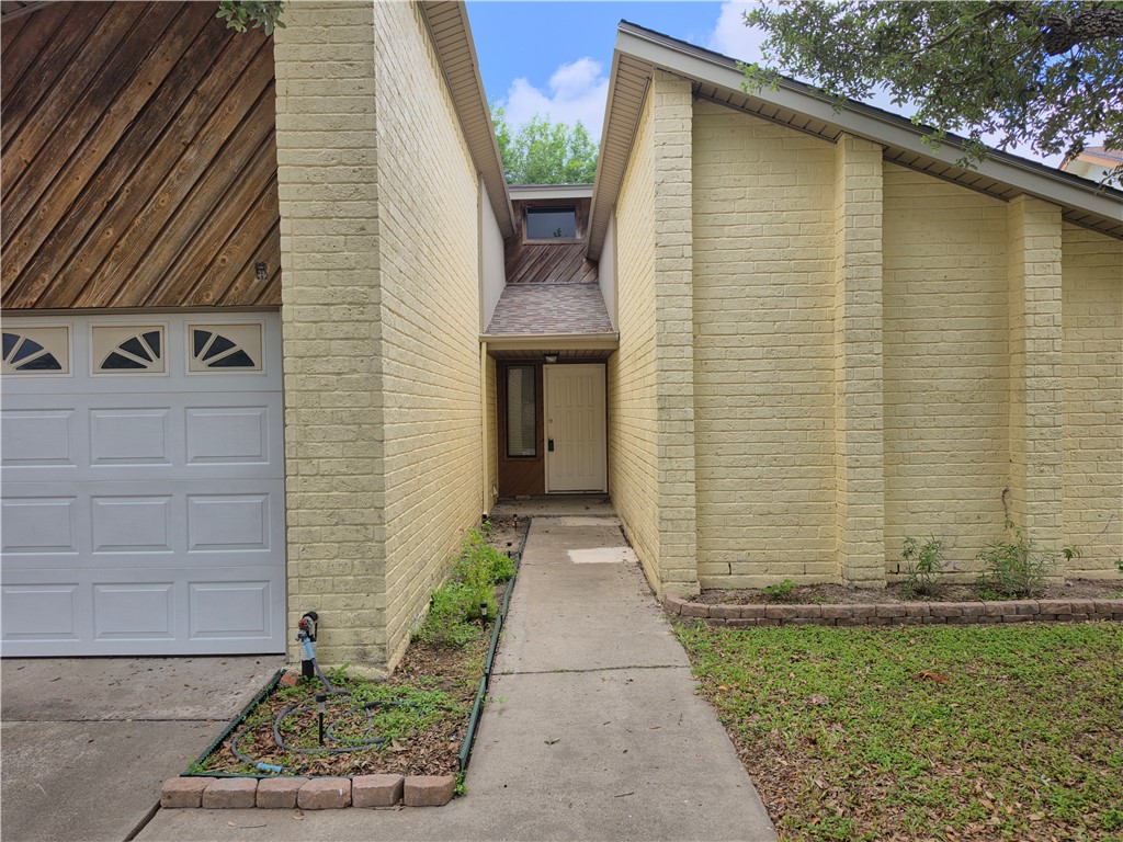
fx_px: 746
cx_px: 562
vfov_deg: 58.9
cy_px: 421
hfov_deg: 73.9
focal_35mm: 23
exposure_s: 1/3134
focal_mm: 6.5
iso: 64
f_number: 1.4
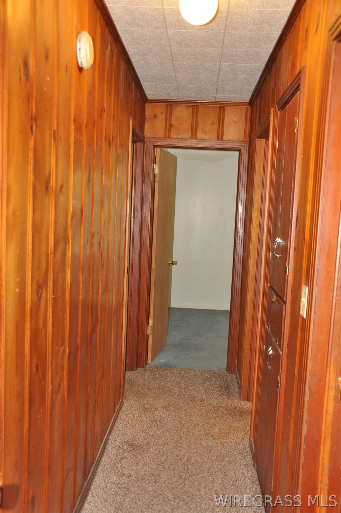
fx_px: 513
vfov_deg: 53.2
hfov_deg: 36.8
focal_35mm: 36
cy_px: 256
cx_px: 170
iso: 800
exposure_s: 1/60
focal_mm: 24
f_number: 3.8
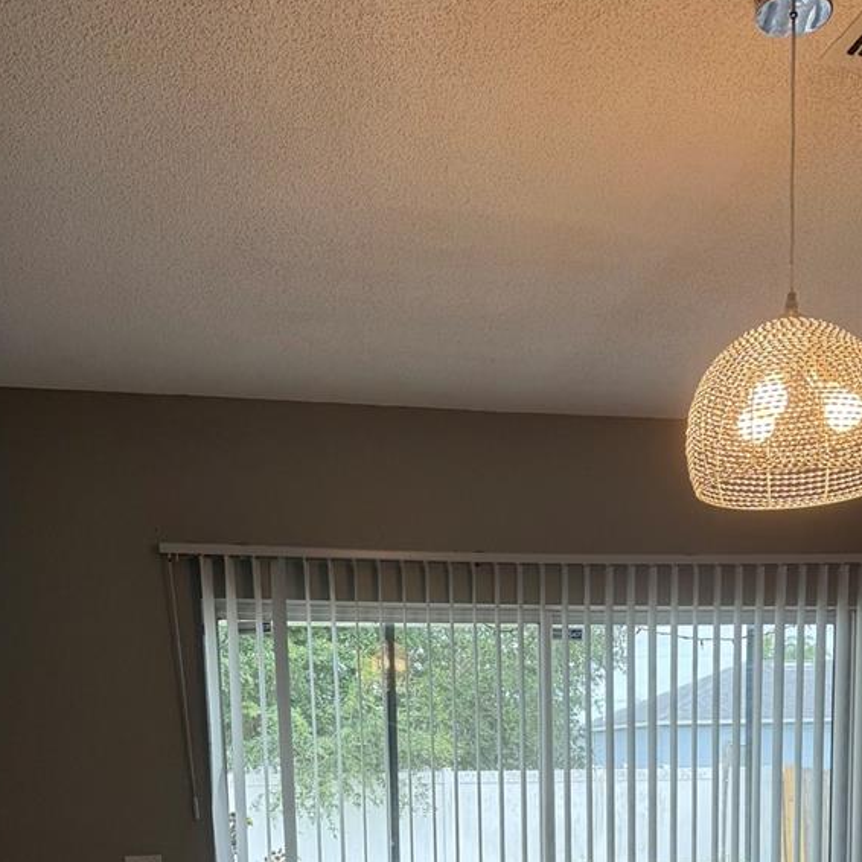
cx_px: 524
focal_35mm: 45
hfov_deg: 37.4
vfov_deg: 33.6
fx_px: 1268
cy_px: 903
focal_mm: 6.76
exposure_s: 1/342
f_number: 1.78
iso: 100
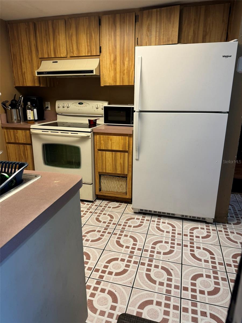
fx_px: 224
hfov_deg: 56.8
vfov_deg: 71.6
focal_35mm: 24
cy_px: 162
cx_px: 121
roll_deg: +1.7
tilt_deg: -15.4
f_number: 1.78
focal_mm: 6.76
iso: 125
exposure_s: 1/60
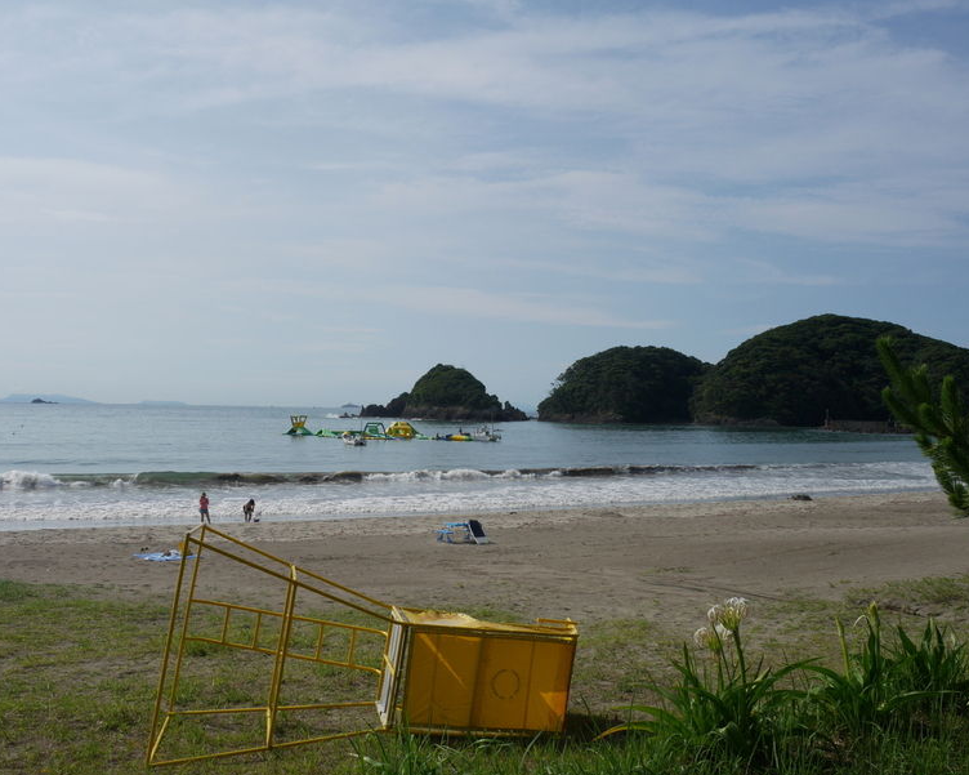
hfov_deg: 50.3
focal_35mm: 36
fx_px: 1032
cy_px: 393
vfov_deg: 41.1
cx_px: 457
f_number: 8
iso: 200
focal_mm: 17
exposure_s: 1/1300
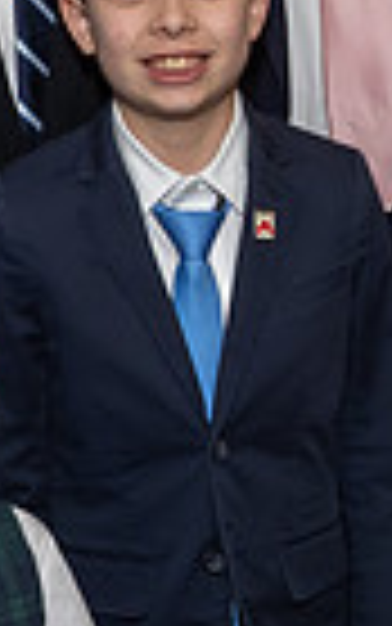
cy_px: 47
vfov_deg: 16.0
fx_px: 2203
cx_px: 304
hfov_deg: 10.1
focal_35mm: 129
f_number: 9
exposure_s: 1/250
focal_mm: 17
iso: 640
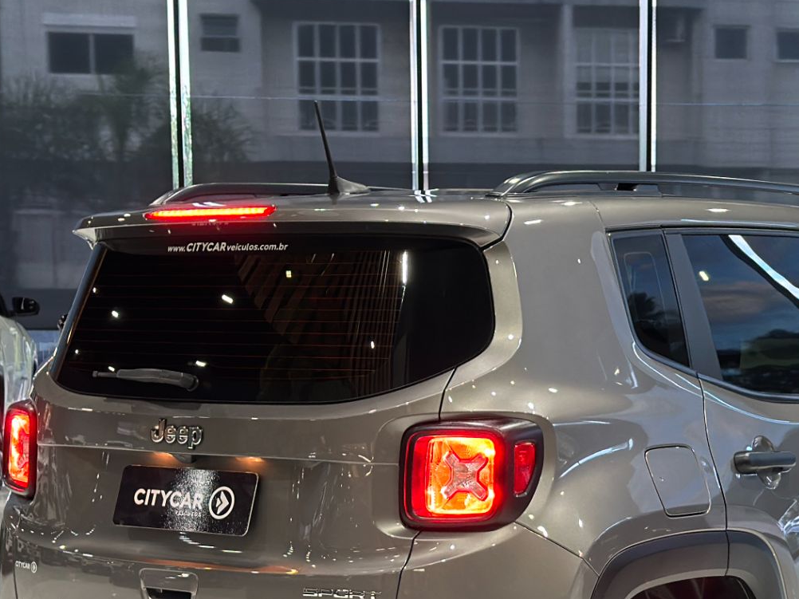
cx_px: 580
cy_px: 514
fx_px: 2123
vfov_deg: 15.9
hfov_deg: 21.2
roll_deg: -0.1
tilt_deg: -7.0
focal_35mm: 92
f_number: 1.78
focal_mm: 6.86
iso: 160
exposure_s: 1/60
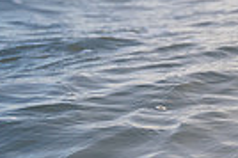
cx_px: 389
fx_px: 806
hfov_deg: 15.2
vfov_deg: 11.2
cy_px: 55
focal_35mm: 122
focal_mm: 28
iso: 640
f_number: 2.8
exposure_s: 1/160
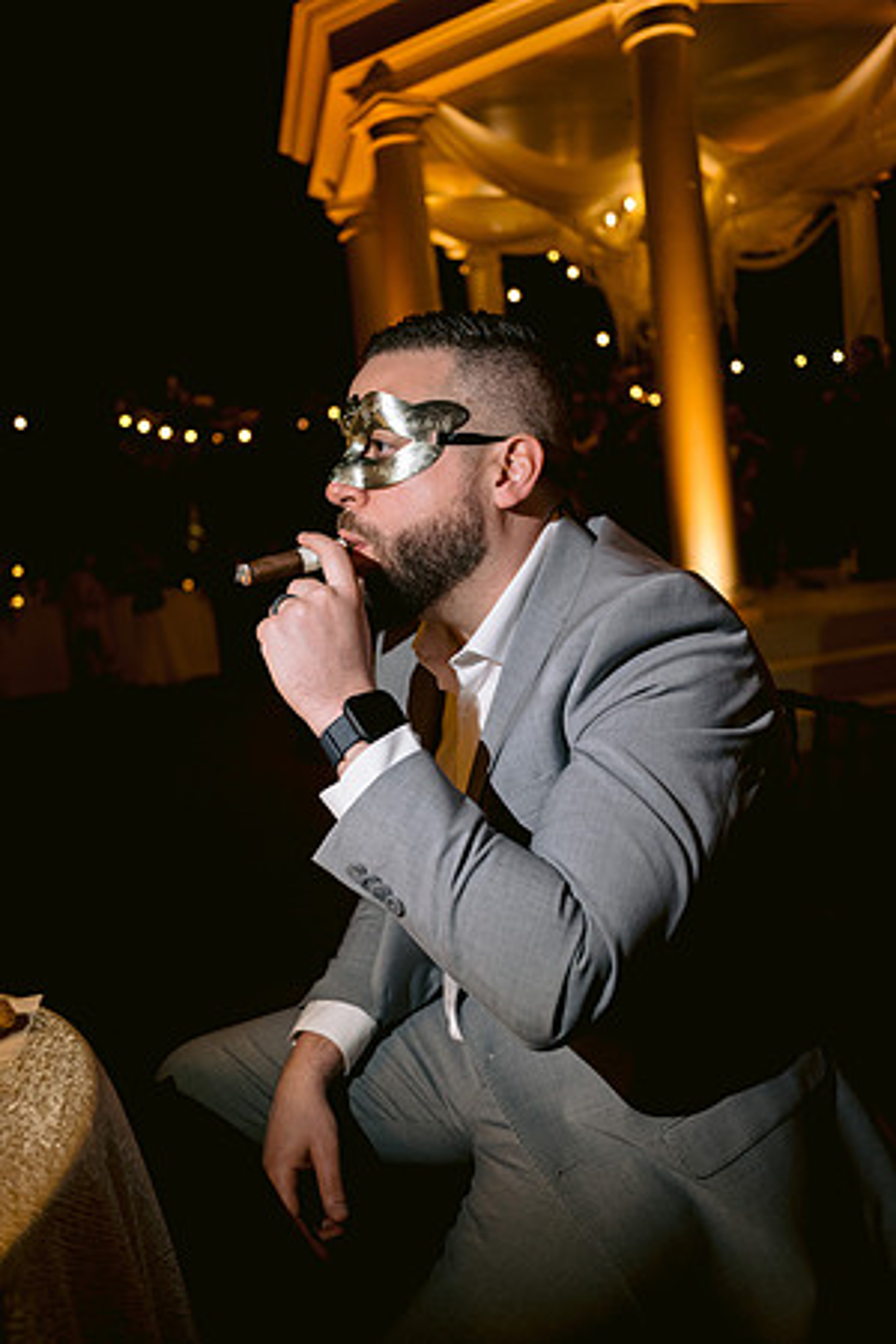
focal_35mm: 28
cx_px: 448
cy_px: 672
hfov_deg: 46.4
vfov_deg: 65.5
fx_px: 1045
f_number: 2.8
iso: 800
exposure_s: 1/100
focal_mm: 28
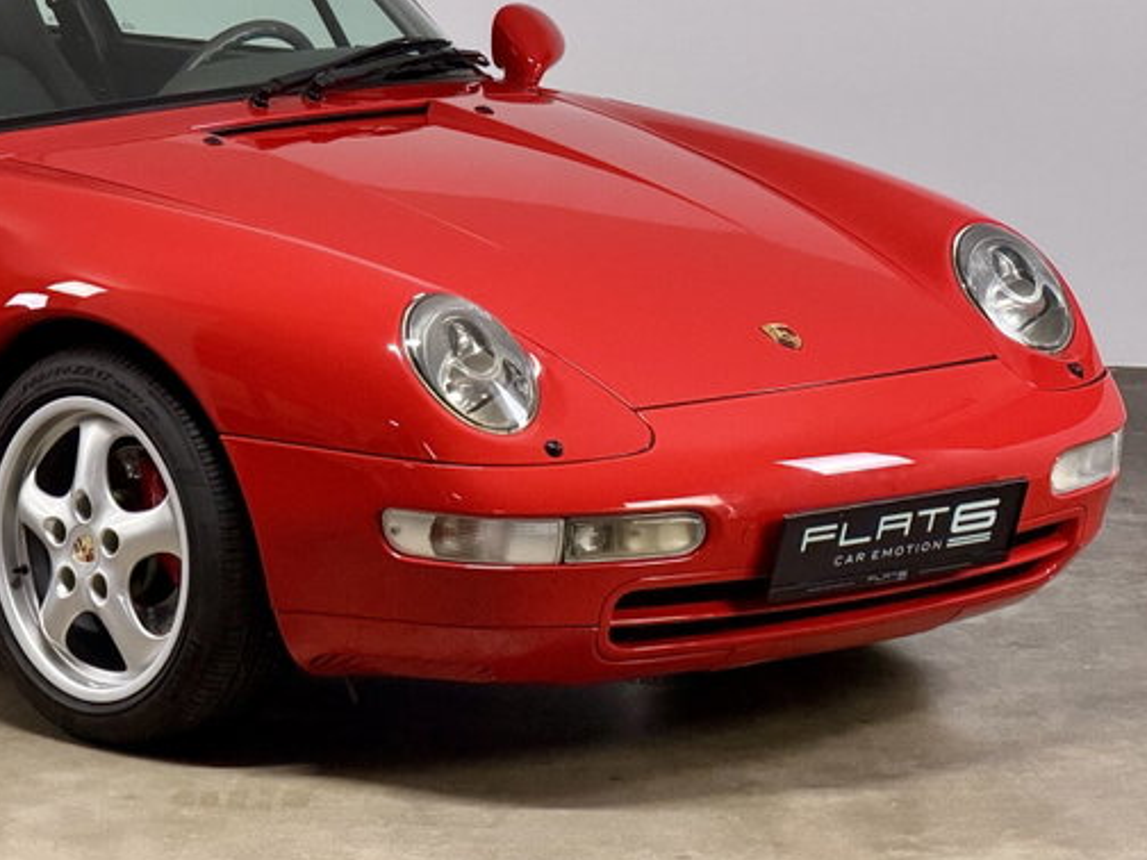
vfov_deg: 7.3
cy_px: 143
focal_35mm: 203
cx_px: 127
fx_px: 6726
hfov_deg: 9.7
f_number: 2.8
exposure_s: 1/50
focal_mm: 16.89
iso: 400
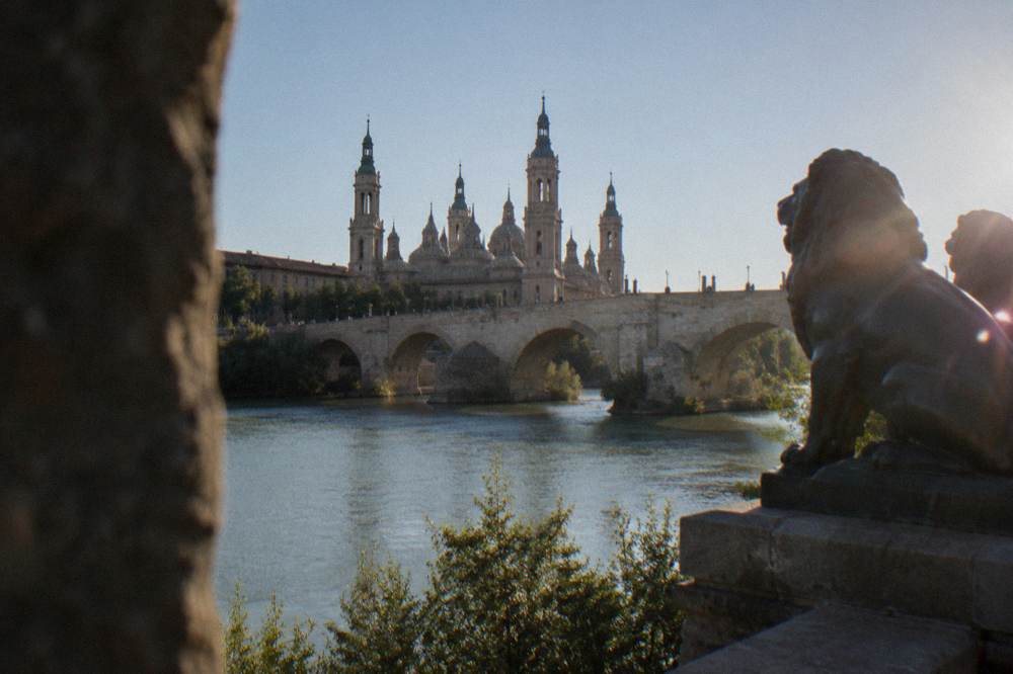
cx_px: 506
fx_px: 984
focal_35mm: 35
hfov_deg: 54.5
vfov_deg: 37.8
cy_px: 337
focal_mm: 35
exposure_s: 1/400
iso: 640
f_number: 7.1
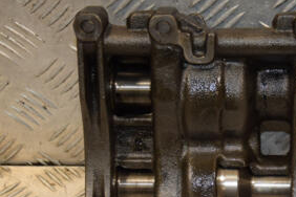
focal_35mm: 134
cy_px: 141
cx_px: 265
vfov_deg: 10.2
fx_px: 1102
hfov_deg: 15.1
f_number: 5
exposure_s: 1/200
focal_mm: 42
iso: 800
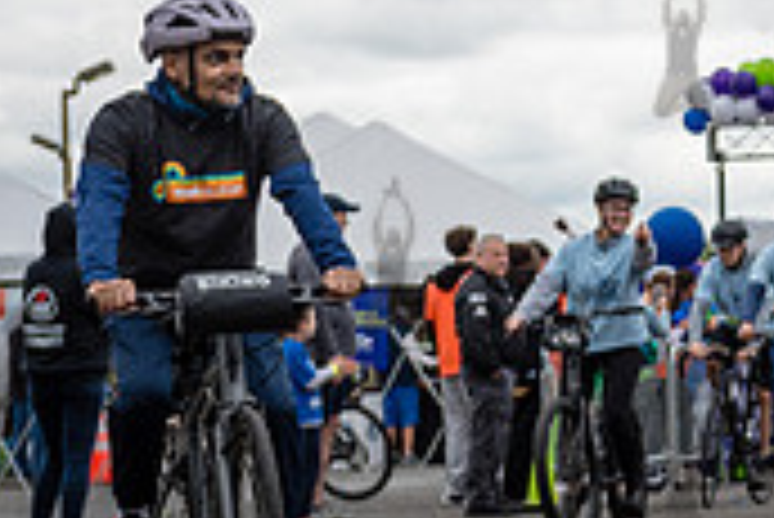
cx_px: 1260
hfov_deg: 9.7
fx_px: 4368
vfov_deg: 6.8
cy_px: 254
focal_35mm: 203
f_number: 4
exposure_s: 1/1250
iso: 400
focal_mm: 60
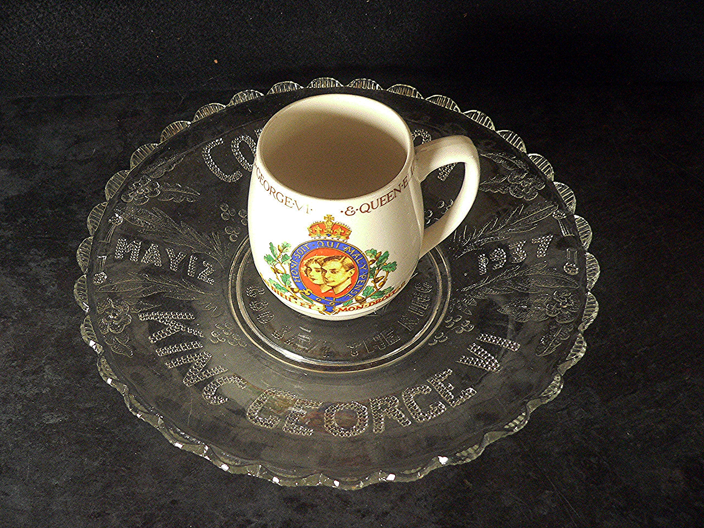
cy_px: 264
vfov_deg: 39.7
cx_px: 352
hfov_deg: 51.4
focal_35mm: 36
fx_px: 732
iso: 400
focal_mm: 6
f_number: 2.8
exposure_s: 1/10
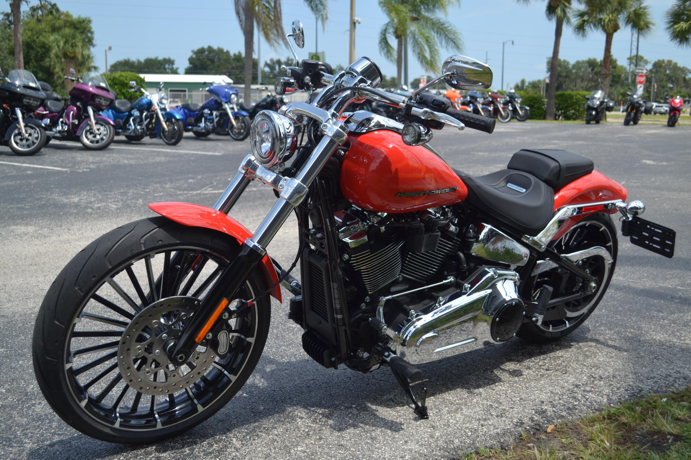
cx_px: 346
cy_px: 230
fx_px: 691
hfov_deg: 53.1
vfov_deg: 36.9
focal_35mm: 36
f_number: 4
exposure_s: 1/640
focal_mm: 24
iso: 100
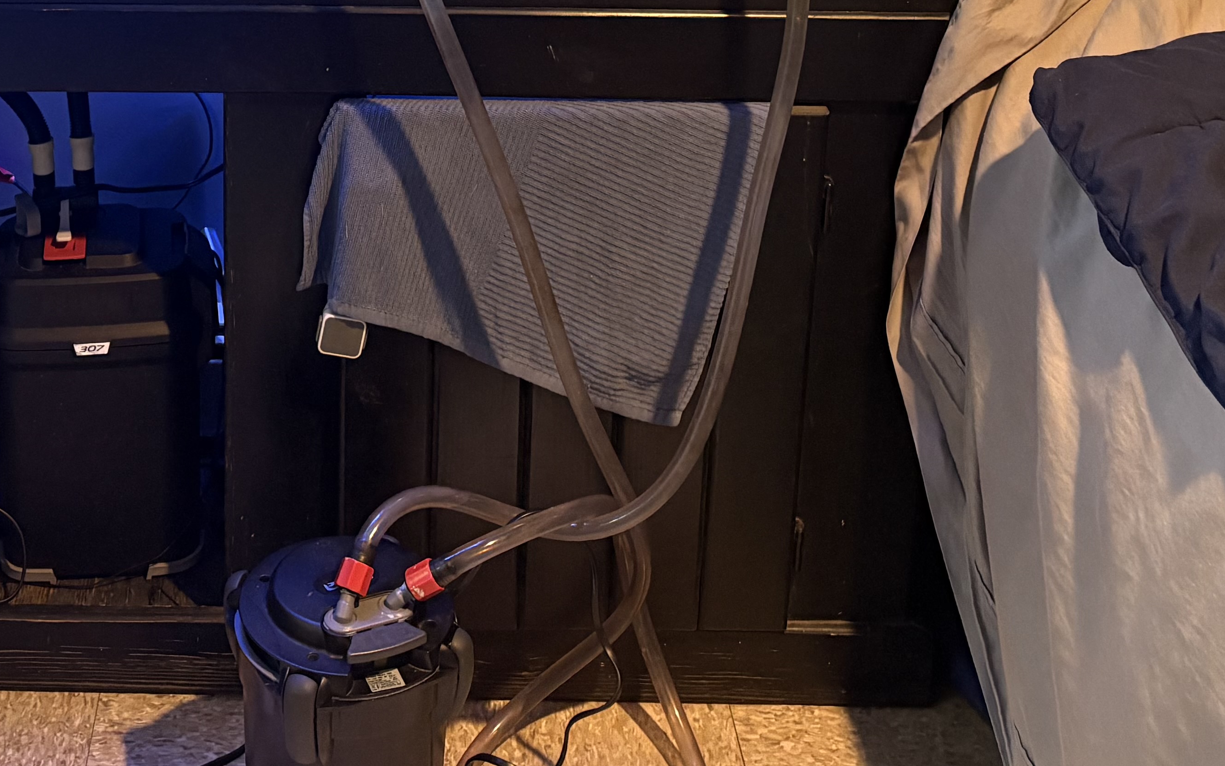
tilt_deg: -16.4
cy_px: -170
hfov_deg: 33.7
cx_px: 284
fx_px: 1970
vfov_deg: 20.5
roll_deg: +0.5
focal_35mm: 59
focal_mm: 5.96
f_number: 1.6
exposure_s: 1/60
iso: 400
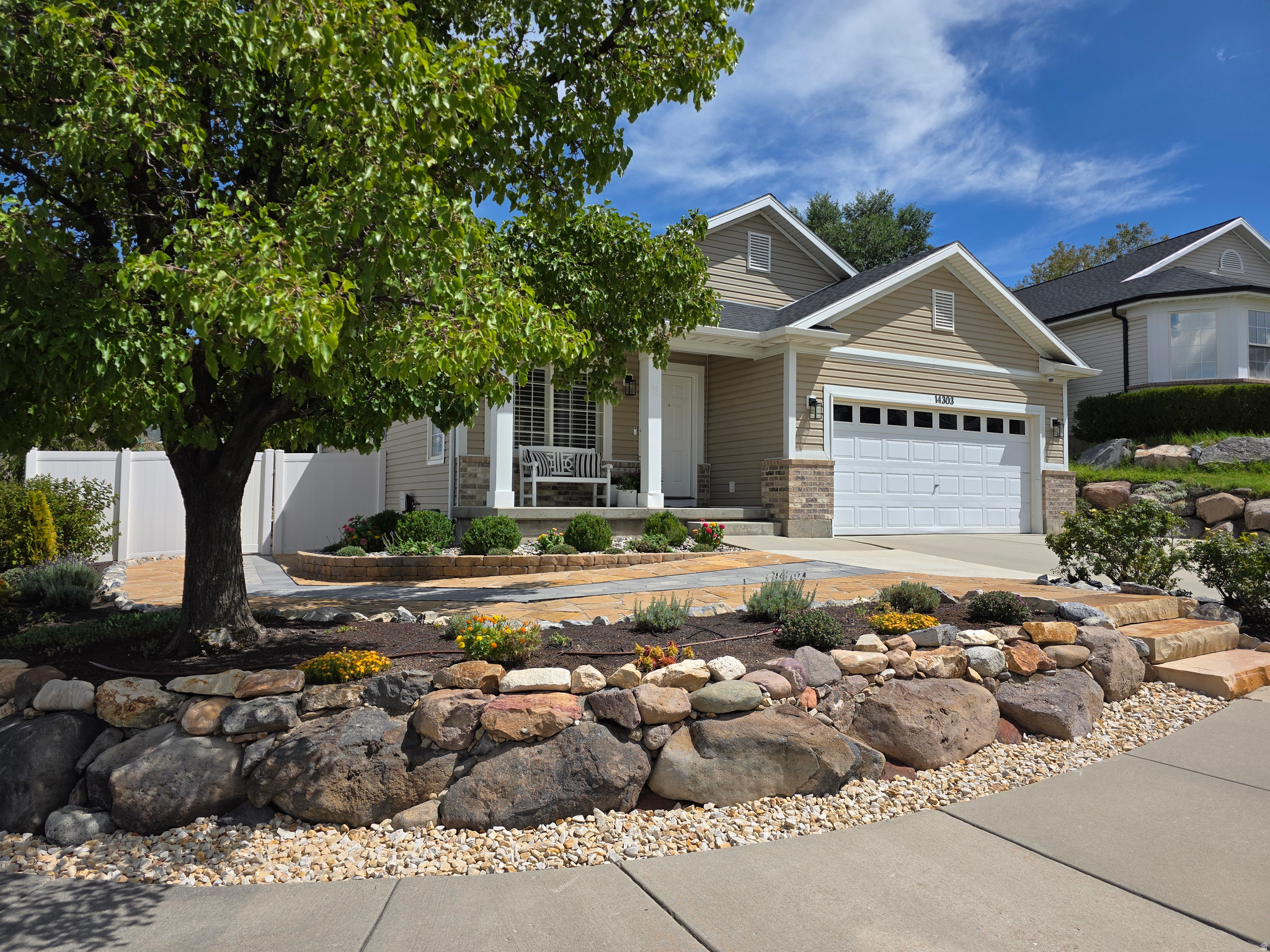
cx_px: 635
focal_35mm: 23
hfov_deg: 73.9
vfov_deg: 58.9
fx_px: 844
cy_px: 476
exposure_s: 1/7944
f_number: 1.7
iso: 80
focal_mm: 6.3
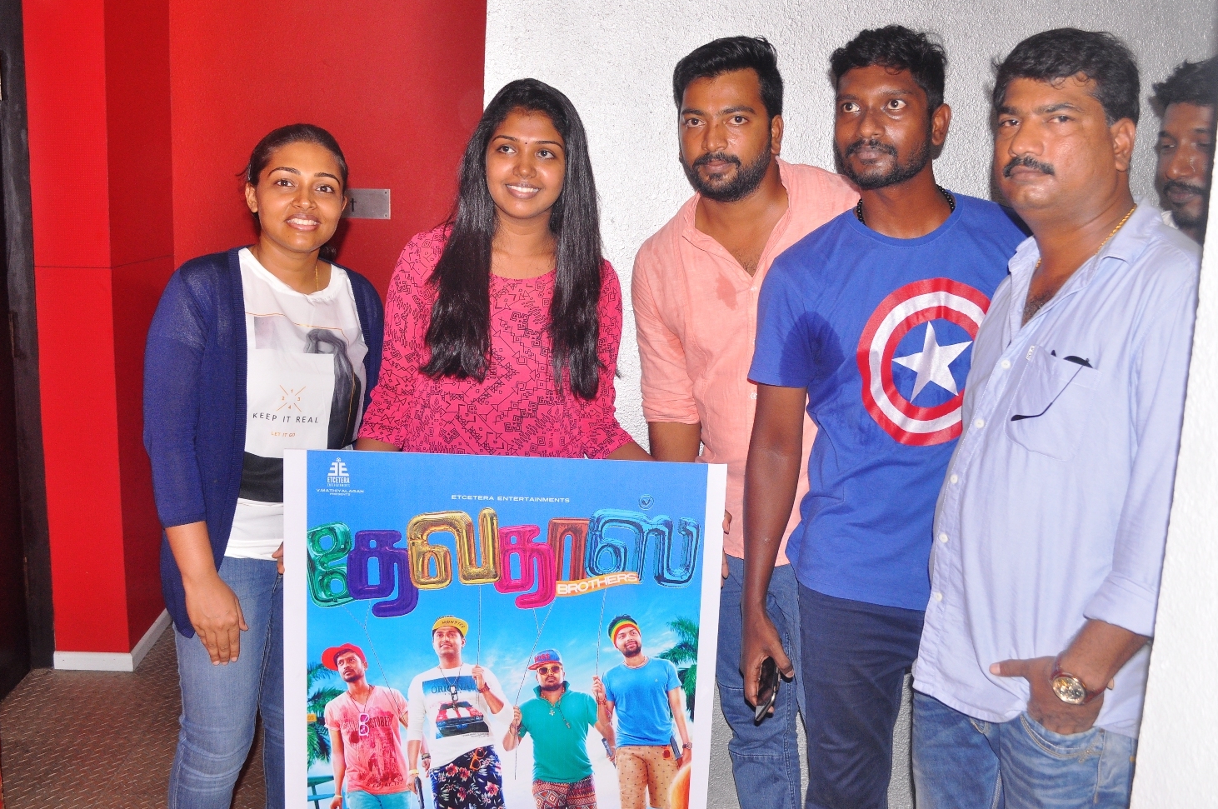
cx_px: 609
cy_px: 401
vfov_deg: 38.8
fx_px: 1149
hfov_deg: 55.9
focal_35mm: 34
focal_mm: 22
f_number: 6.3
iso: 500
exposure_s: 1/125
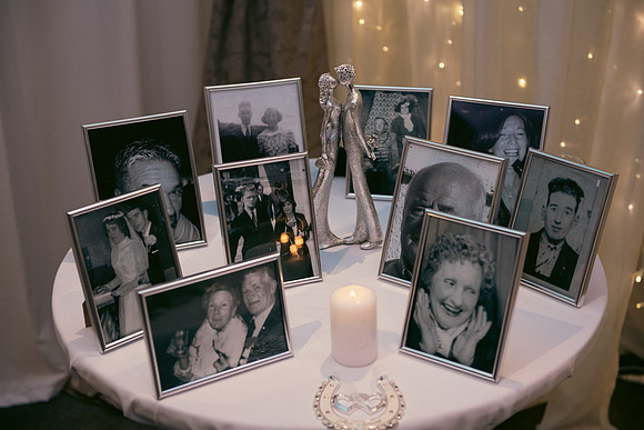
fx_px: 1109
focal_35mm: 62
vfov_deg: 21.9
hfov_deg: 32.4
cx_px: 322
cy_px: 215
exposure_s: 1/160
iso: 800
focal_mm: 62
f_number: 3.5
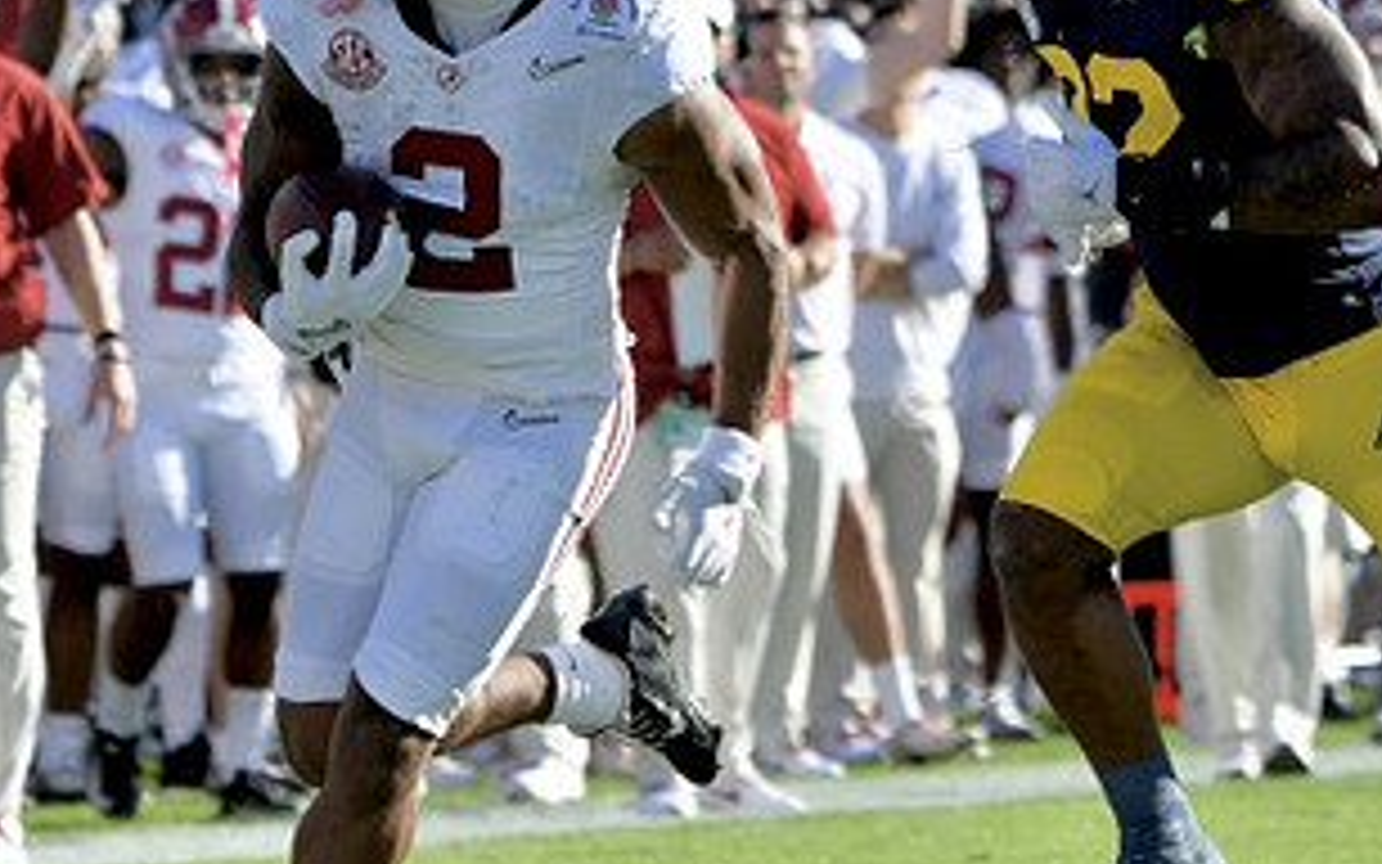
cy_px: 392
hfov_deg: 3.3
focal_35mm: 636
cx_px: 630
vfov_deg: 2.1
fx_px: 23959
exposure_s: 1/1000
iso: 320
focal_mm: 220
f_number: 5.3
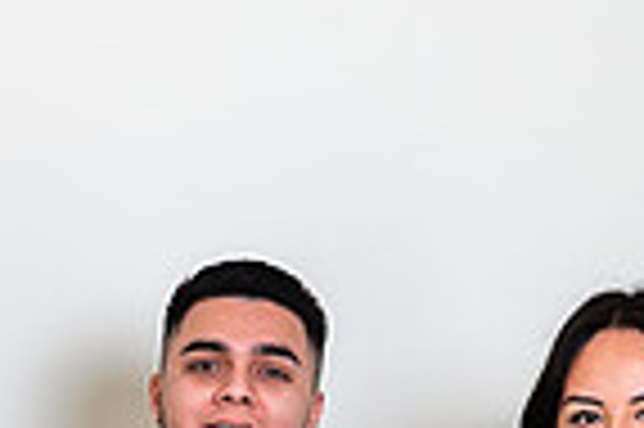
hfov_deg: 10.3
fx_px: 3484
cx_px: -225
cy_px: 728
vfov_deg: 6.9
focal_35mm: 195
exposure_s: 1/160
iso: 200
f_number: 5.6
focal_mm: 48
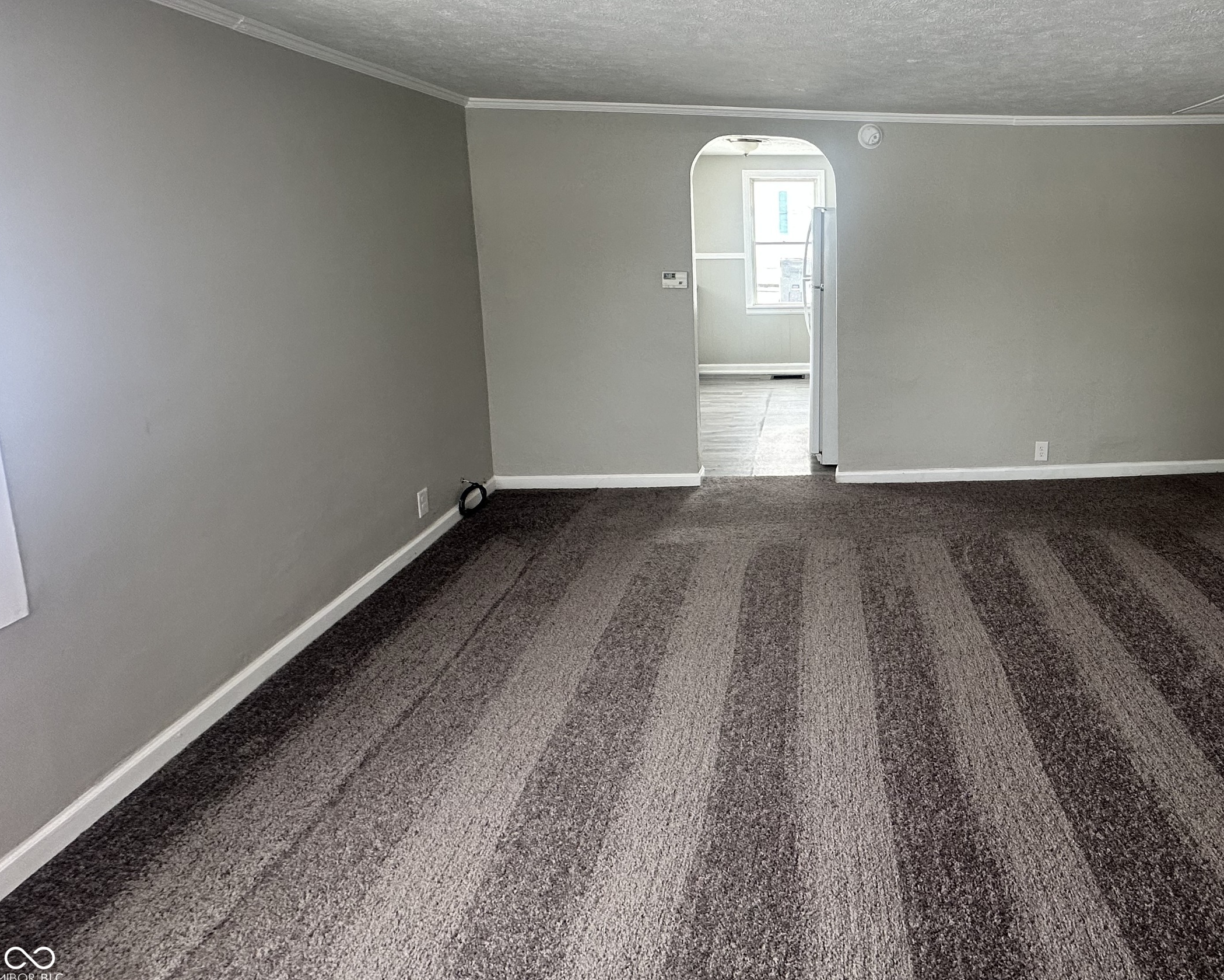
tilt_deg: -7.1
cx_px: 874
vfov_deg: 66.3
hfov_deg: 76.1
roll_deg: +0.5
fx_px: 724
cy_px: 326
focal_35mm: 20
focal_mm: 2.22
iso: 100
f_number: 2.2
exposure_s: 1/99
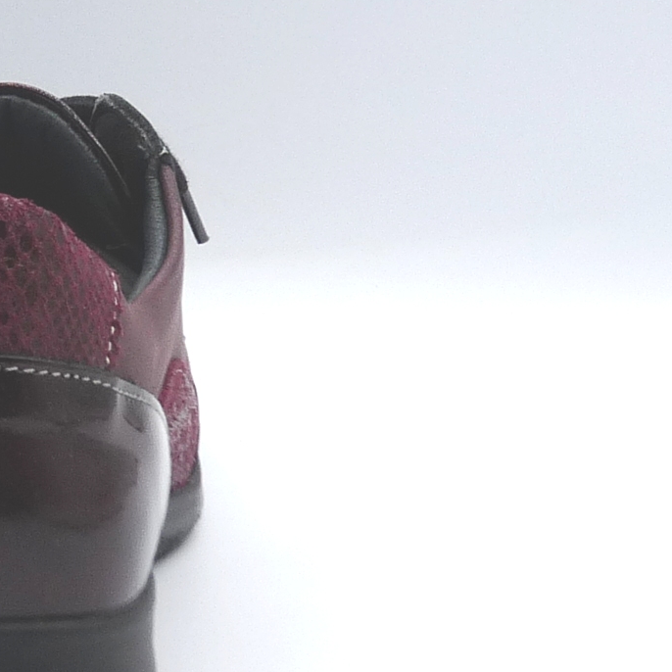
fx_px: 2218
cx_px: -73
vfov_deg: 17.2
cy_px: 314
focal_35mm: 101
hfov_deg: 16.7
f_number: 4.5
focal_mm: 4.8
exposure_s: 1/200
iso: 100
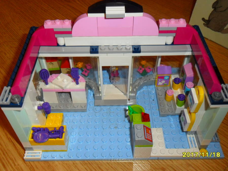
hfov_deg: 50.1
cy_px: 86
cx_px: 114
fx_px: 244
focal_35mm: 37
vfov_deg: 38.7
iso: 200
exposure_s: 1/45
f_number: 4
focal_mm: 6.6
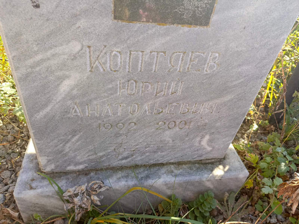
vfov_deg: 54.9
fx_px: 216
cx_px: 150
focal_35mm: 25
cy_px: 112
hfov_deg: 69.4
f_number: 1.69
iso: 125
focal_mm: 4.76
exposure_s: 1/100
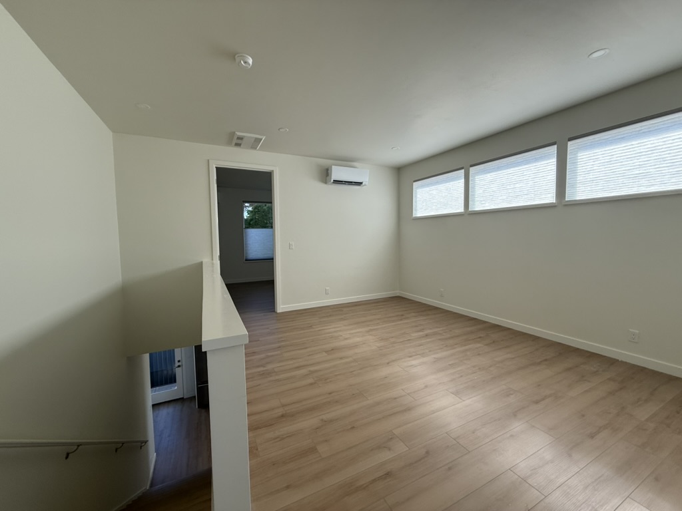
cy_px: 256
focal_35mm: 14
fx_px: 276
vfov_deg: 85.7
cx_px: 341
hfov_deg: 102.1
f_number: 2.2
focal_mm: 2.22
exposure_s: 1/184
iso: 64
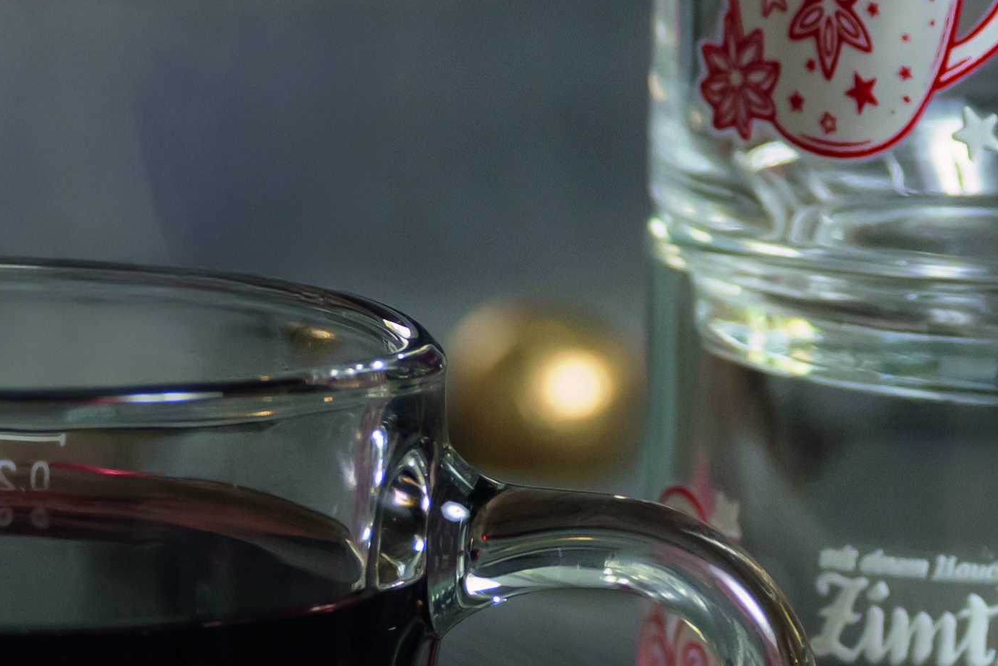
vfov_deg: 3.0
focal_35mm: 462
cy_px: 521
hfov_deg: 4.5
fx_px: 12807
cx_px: 417
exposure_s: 1/125
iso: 200
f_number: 5.6
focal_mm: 77
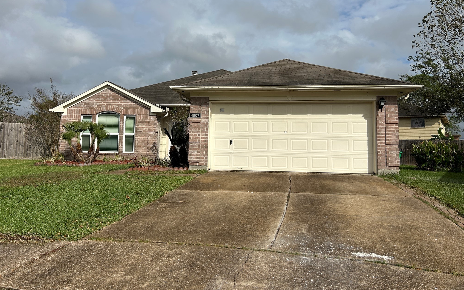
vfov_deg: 44.3
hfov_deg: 66.5
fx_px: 354
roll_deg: -0.7
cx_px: 230
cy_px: 116
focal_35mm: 28
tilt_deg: +5.5
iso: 50
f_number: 1.5
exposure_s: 1/10309
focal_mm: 5.7
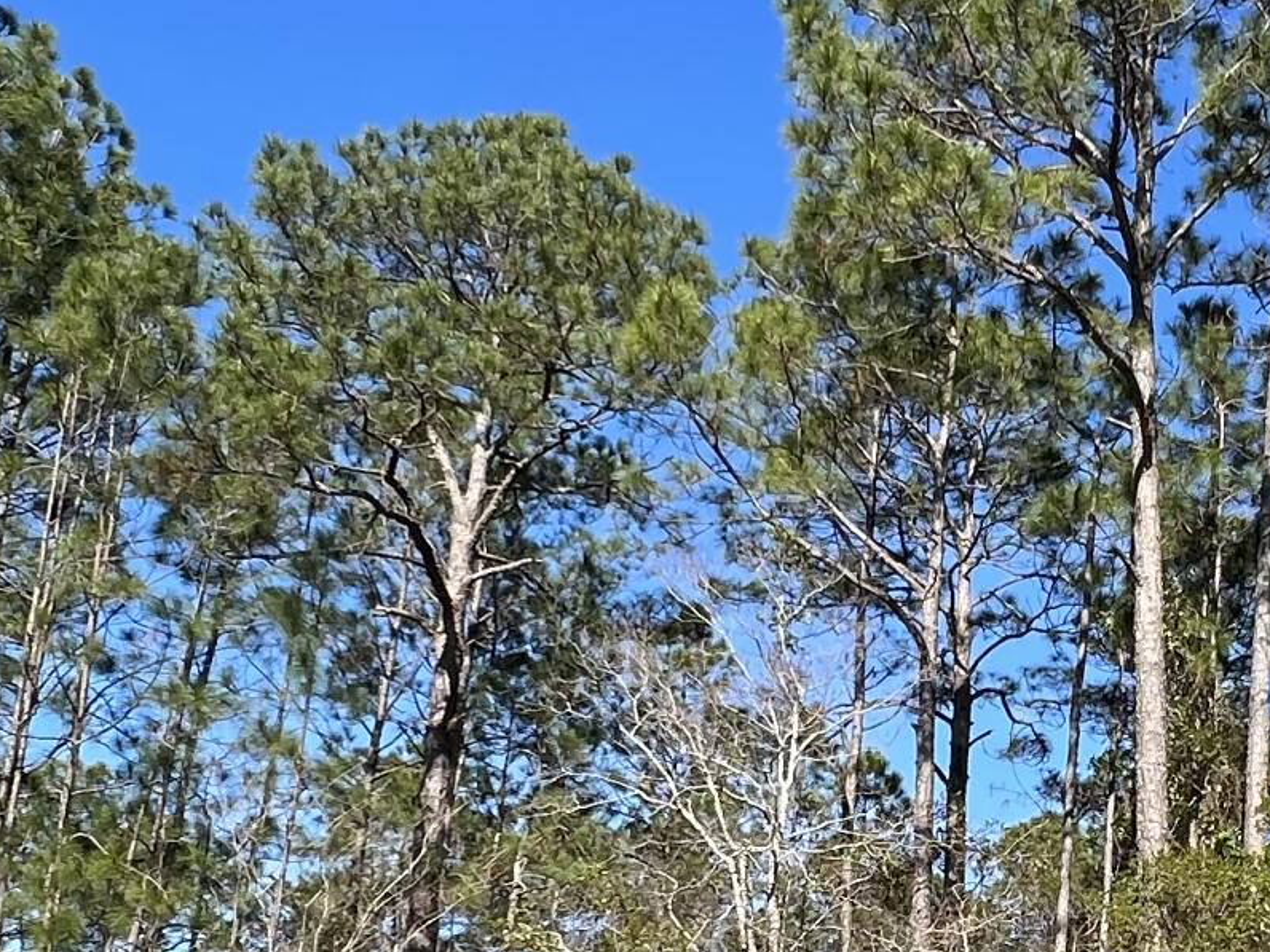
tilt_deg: +14.5
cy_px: 772
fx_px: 1798
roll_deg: -2.4
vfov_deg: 29.0
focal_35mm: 49
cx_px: 1075
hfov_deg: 37.1
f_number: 1.8
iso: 32
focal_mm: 1.57
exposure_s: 1/758
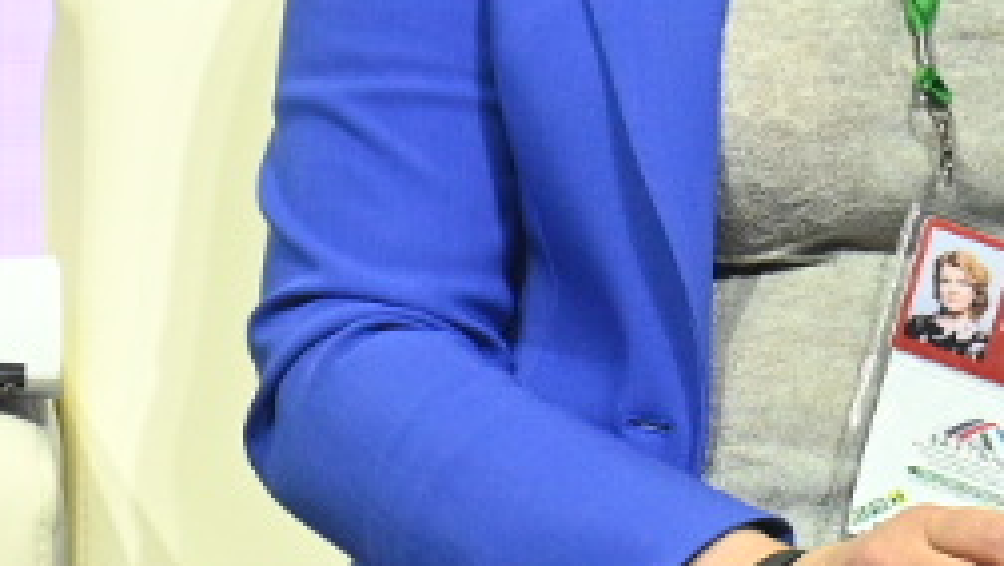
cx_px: -1992
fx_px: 25968
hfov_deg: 2.2
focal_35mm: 975
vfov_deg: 1.2
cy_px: 355
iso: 1250
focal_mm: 145
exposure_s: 1/400
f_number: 4
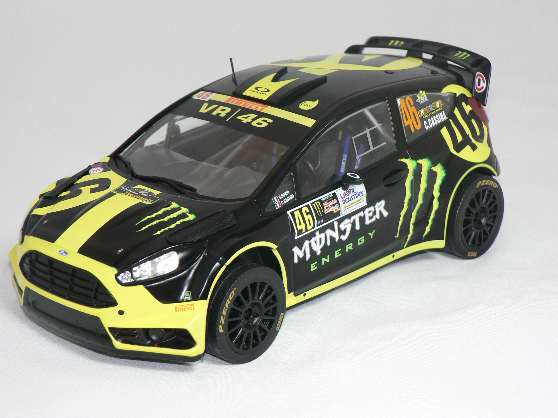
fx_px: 1435
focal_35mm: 89
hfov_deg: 22.0
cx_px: 279
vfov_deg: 16.6
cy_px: 209
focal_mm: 14.9
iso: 80
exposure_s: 1/60
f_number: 3.2
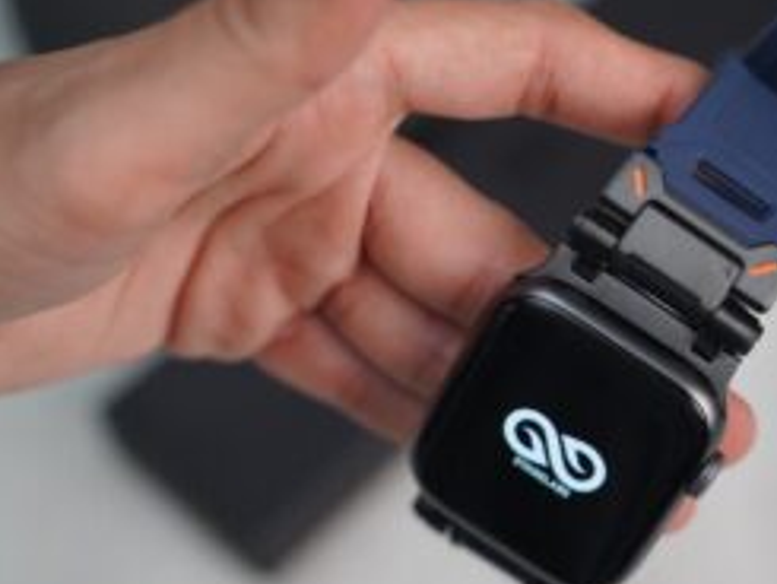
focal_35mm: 88
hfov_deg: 22.1
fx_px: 1976
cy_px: 344
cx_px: 571
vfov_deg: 16.8
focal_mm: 56
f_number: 4
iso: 2000
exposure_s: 1/160
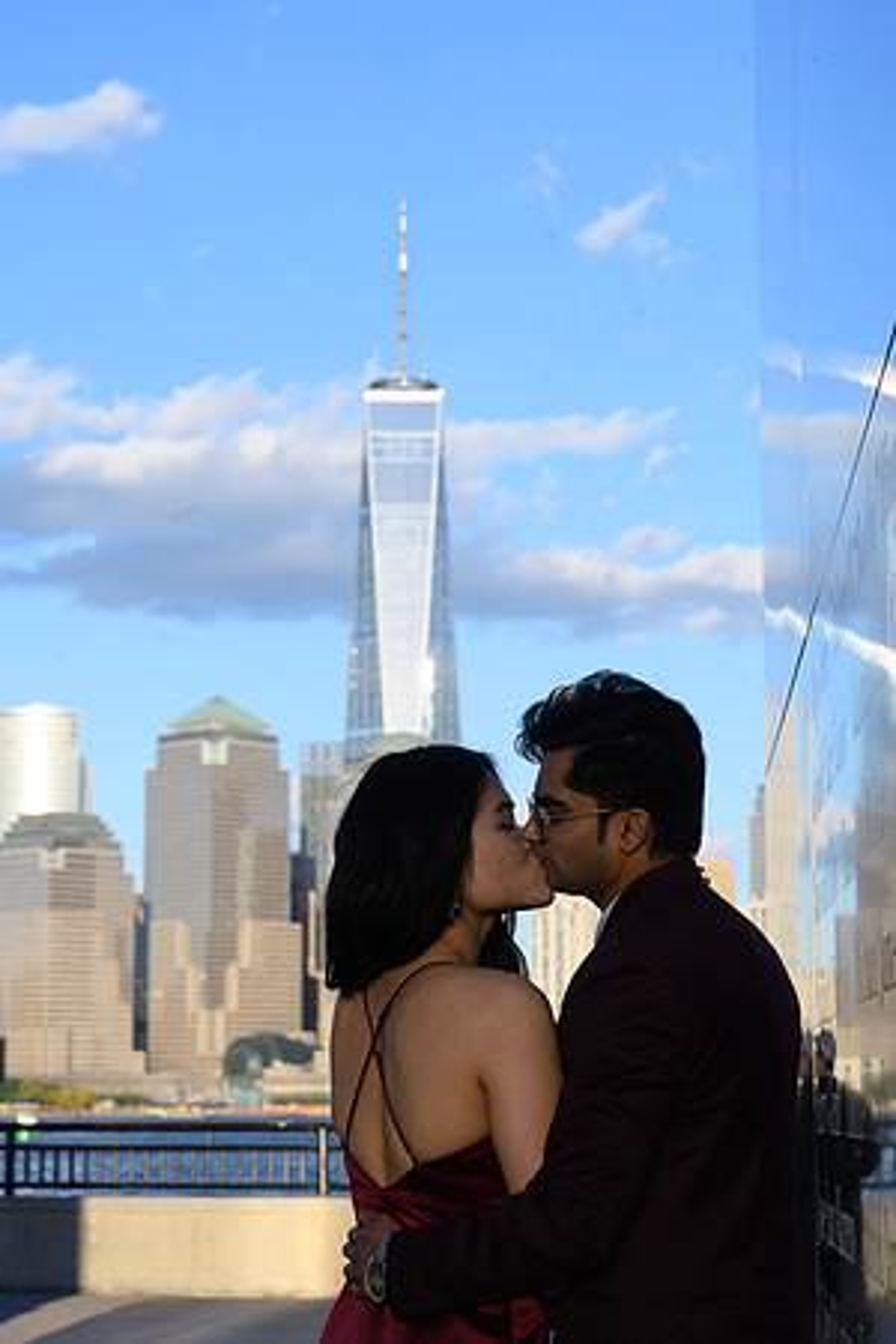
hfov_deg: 16.1
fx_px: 3173
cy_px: 672
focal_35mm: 85
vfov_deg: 23.9
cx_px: 448
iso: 160
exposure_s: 1/160
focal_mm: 85
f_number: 10
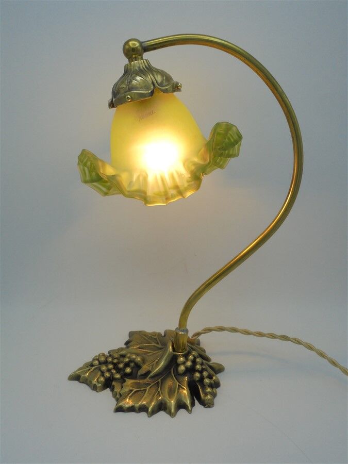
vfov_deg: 54.0
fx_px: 456
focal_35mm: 34
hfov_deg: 41.8
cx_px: 174
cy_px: 232
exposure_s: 1/160
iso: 100
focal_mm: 6.1
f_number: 4
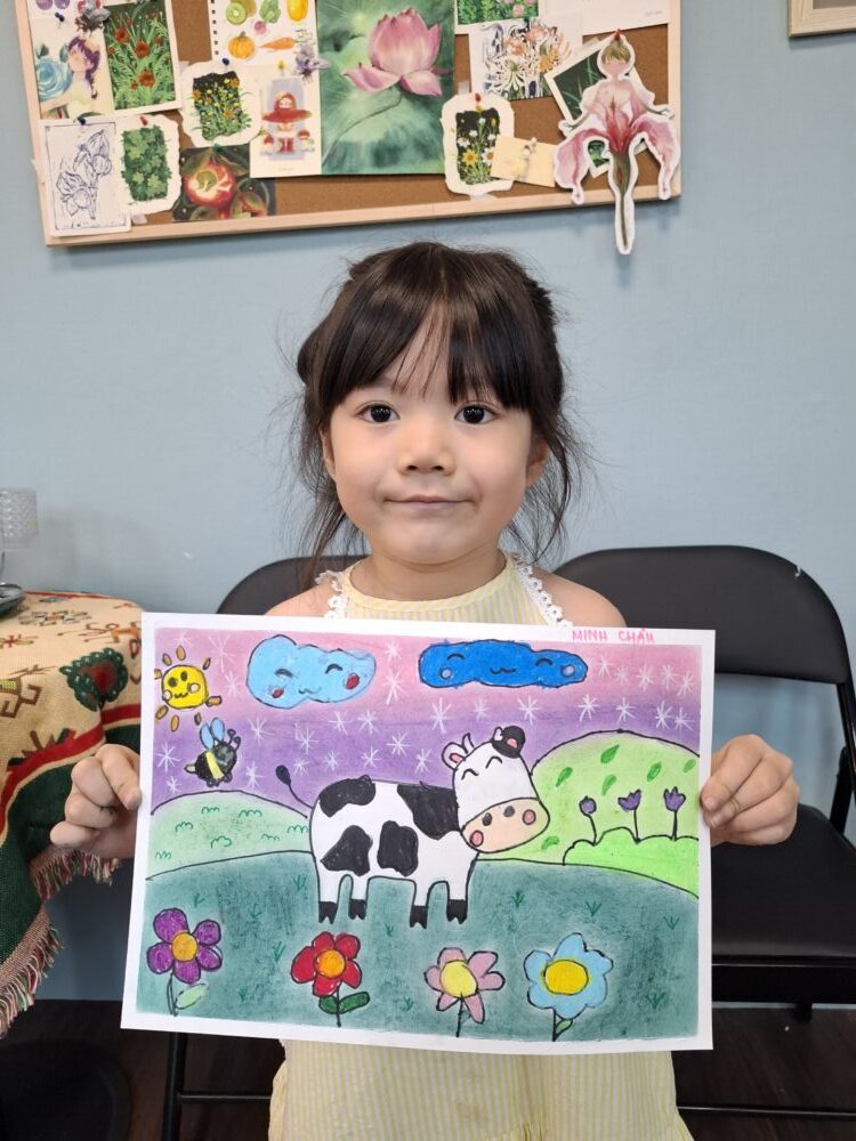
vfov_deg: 73.9
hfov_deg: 58.9
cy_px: 570
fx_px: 758
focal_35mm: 23
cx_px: 428
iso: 160
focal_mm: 5.54
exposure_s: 1/100
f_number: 1.8
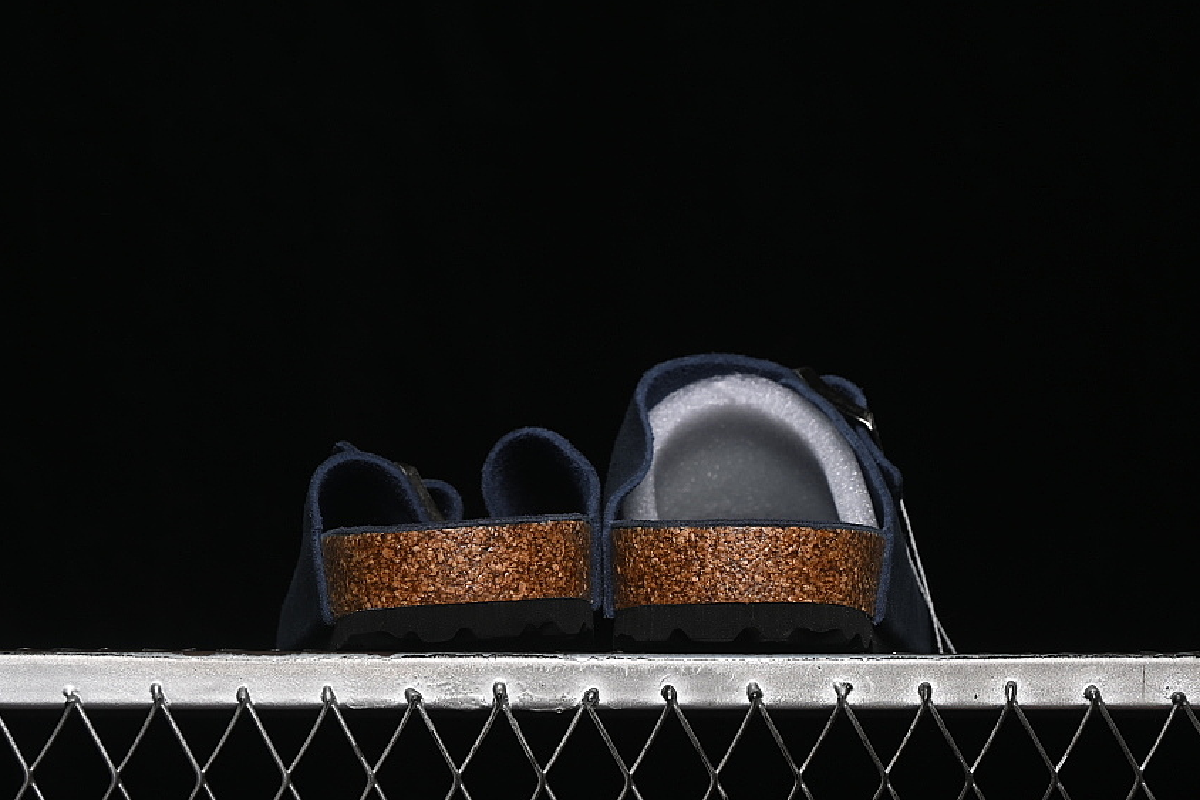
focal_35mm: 96
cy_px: 335
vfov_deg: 14.3
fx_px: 3200
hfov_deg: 21.2
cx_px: 640
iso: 160
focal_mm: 50
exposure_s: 1/60
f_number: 6.3
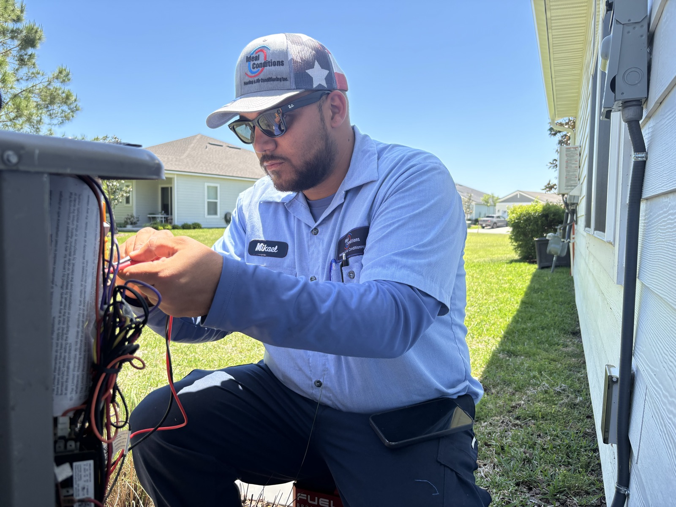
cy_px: 254
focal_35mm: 26
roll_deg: -1.0
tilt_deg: -3.0
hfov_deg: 67.3
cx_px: 338
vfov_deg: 53.1
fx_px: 508
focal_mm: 5.96
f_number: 1.6
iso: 50
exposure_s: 1/1027
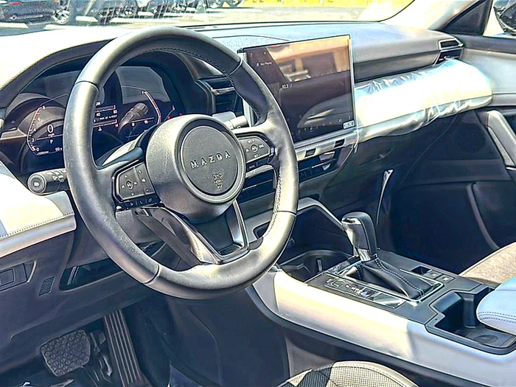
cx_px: 258
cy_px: 194
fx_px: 552
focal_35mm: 37
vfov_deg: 38.7
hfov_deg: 50.1
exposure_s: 1/581
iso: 100
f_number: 1.78
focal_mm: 6.86
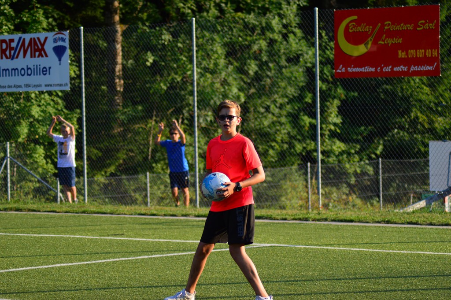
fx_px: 1840
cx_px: 226
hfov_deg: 14.0
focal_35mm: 147
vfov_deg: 9.3
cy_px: 150
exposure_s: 1/640
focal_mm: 98
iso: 200
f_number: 4
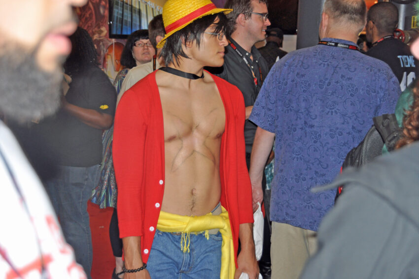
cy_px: 140
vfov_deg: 18.1
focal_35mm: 75
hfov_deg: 27.0
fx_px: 872
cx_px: 210
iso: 400
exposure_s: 1/60
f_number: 4.8
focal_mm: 50
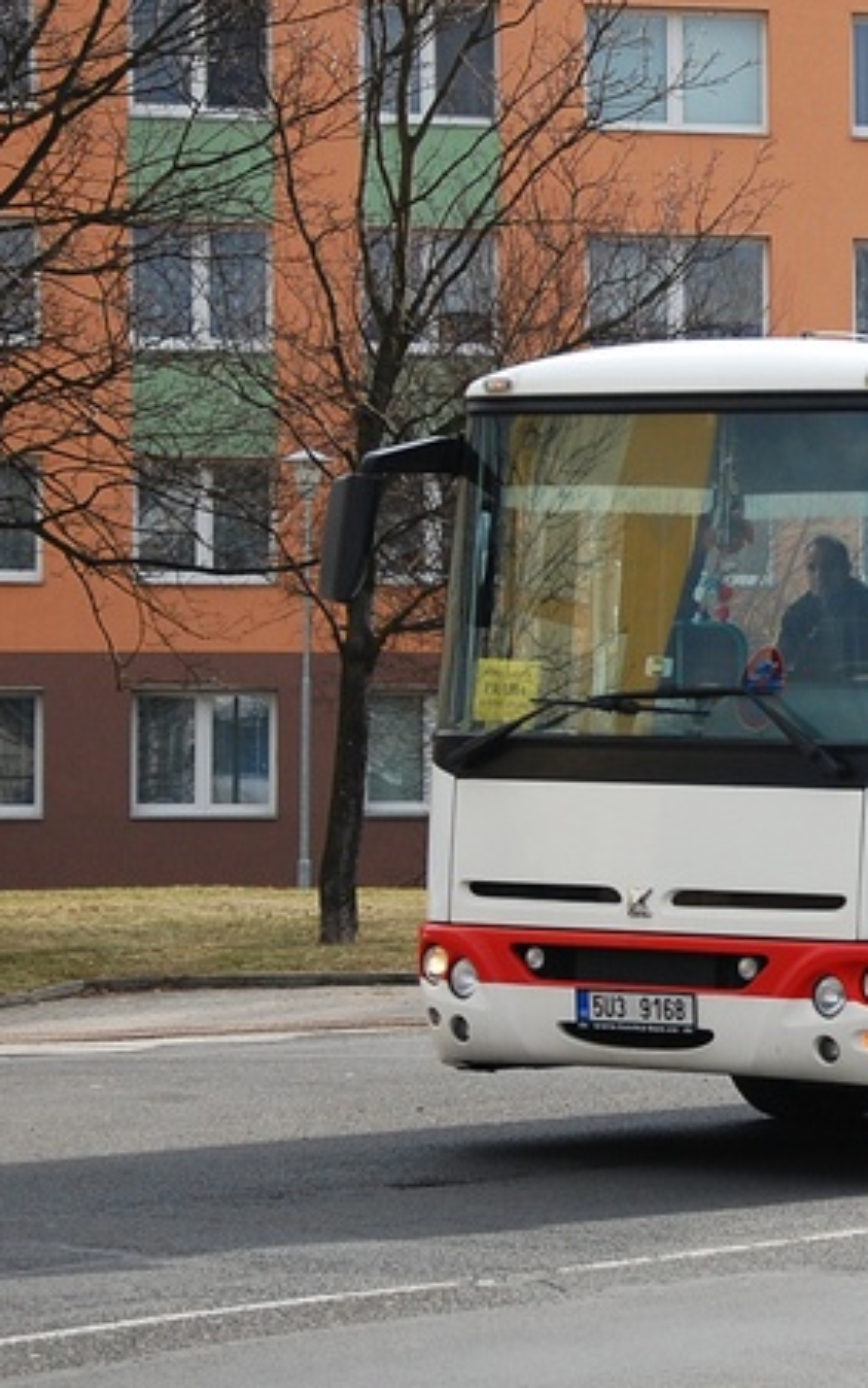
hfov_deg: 8.4
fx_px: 5785
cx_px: 1214
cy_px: 631
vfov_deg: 13.7
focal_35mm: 153
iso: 360
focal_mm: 50
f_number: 5
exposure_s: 1/1000
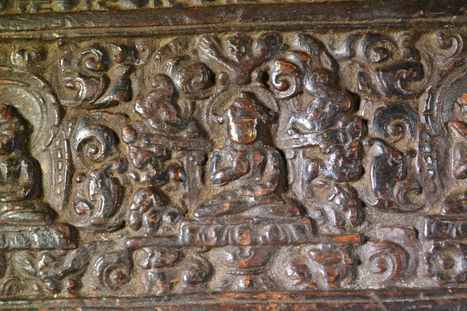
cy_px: 156
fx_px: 876
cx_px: 234
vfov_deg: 20.2
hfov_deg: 29.9
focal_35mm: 68
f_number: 8
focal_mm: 45
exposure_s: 1/125
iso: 140
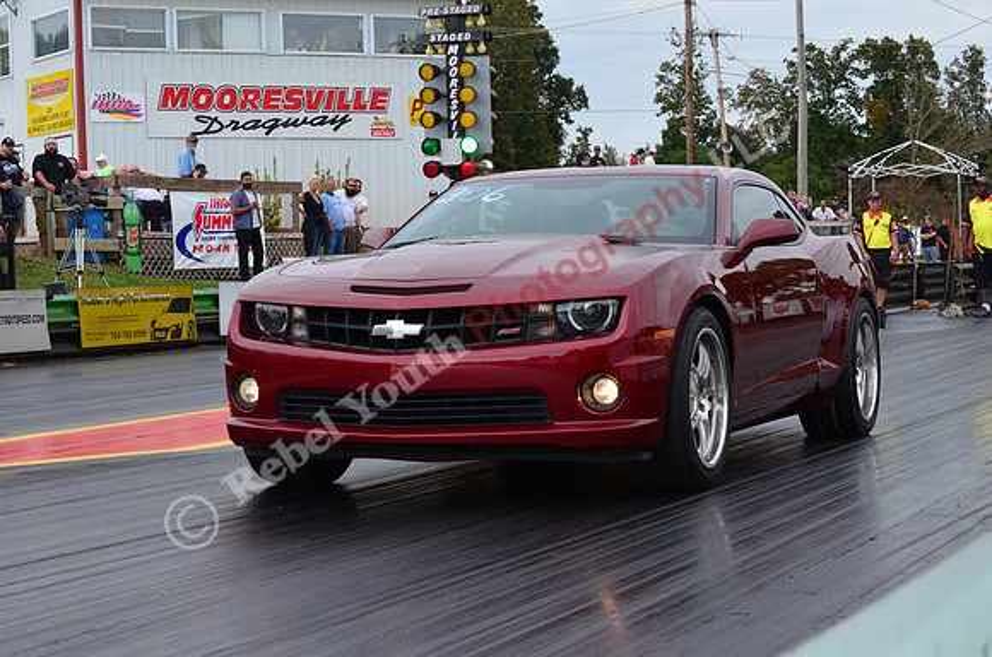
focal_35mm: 82
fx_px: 2268
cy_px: 328
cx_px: 496
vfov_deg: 16.5
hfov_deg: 24.7
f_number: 11
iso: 1000
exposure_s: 1/500
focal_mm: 55
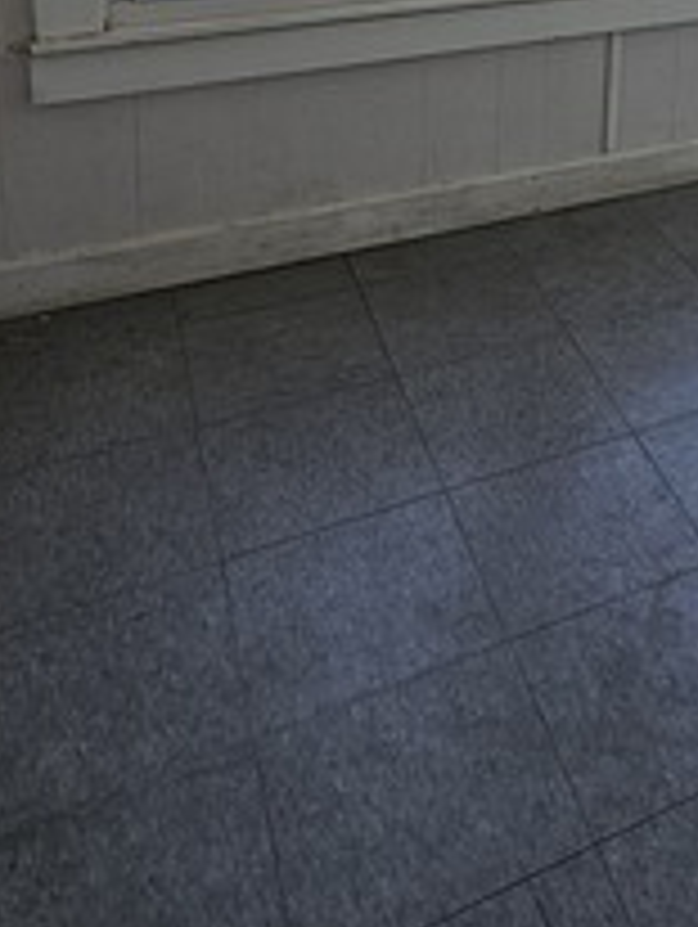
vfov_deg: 36.7
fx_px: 1127
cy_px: -124
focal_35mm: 42
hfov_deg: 29.9
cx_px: 815
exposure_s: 1/181
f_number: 2.2
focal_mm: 2.2
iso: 50
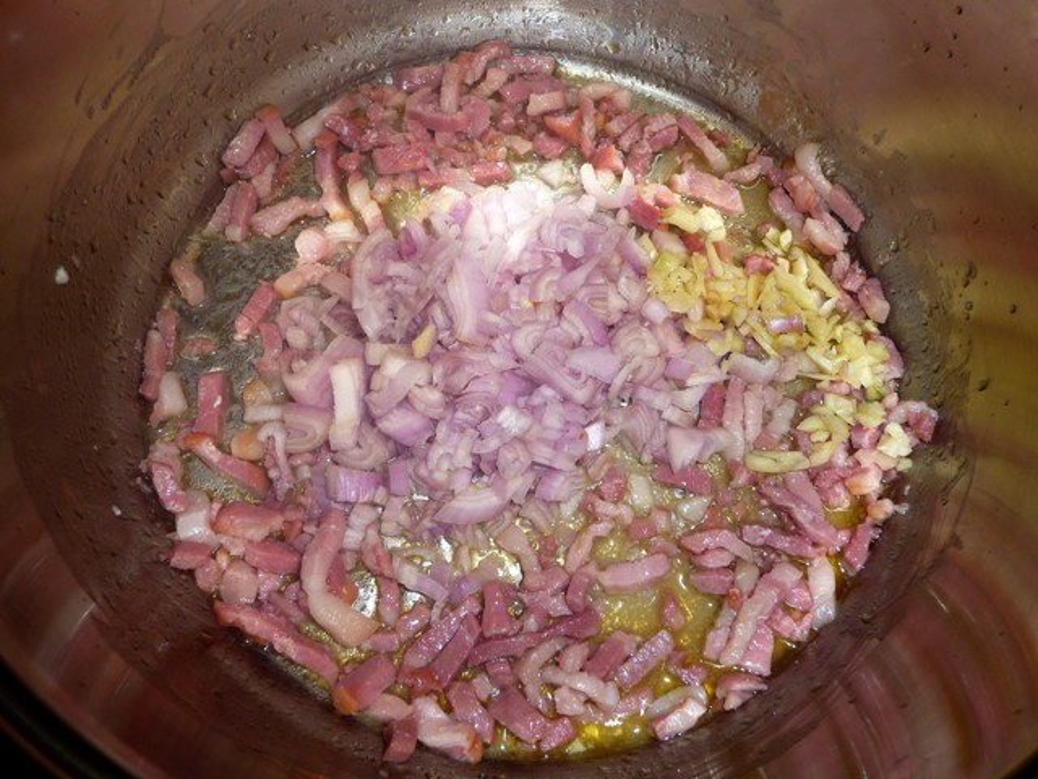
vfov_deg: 44.2
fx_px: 960
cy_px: 390
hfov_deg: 56.8
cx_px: 519
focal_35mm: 32
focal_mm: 5.3
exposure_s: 1/30
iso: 100
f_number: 3.5
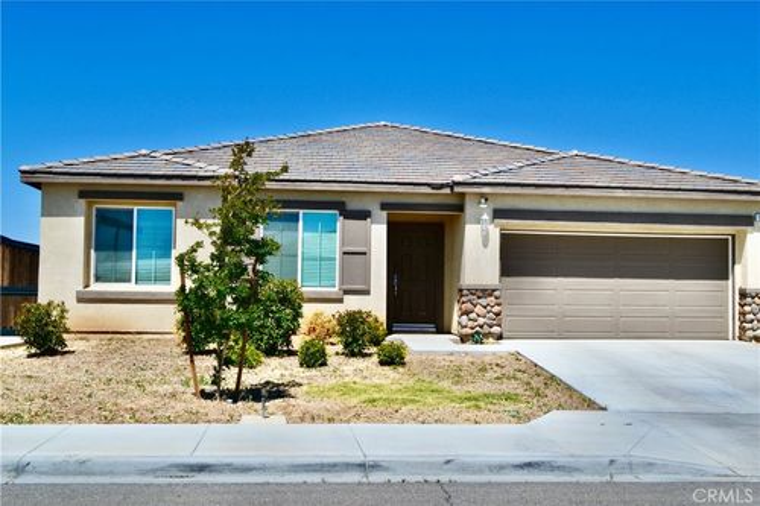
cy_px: 253
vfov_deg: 31.9
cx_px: 380
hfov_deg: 46.4
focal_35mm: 42
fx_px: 886
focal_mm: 28
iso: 280
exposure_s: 1/500
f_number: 11
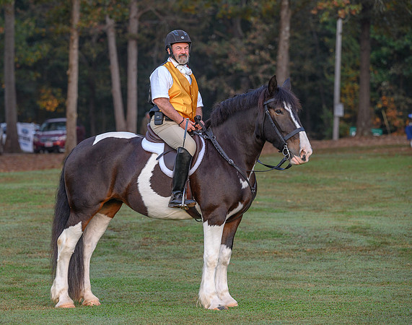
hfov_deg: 11.4
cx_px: 178
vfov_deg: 9.0
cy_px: 154
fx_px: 2065
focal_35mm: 170
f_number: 4
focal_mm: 145
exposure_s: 1/125
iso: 800
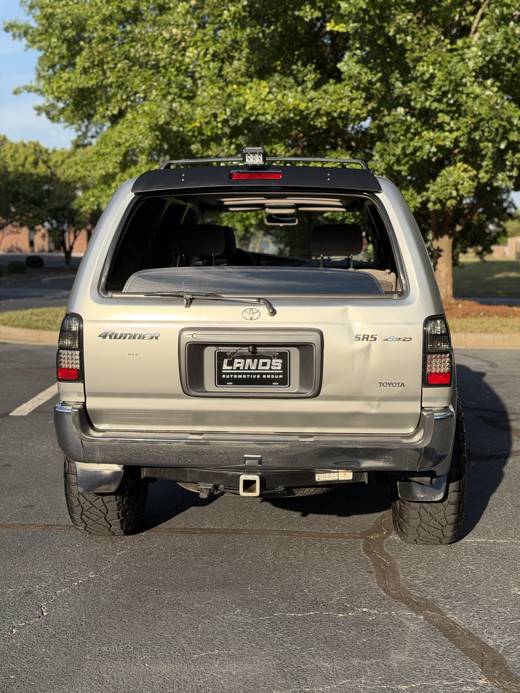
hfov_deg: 30.3
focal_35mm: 48
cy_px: 346
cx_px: 260
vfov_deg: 39.7
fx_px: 961
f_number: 1.78
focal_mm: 6.76
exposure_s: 1/3891
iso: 100
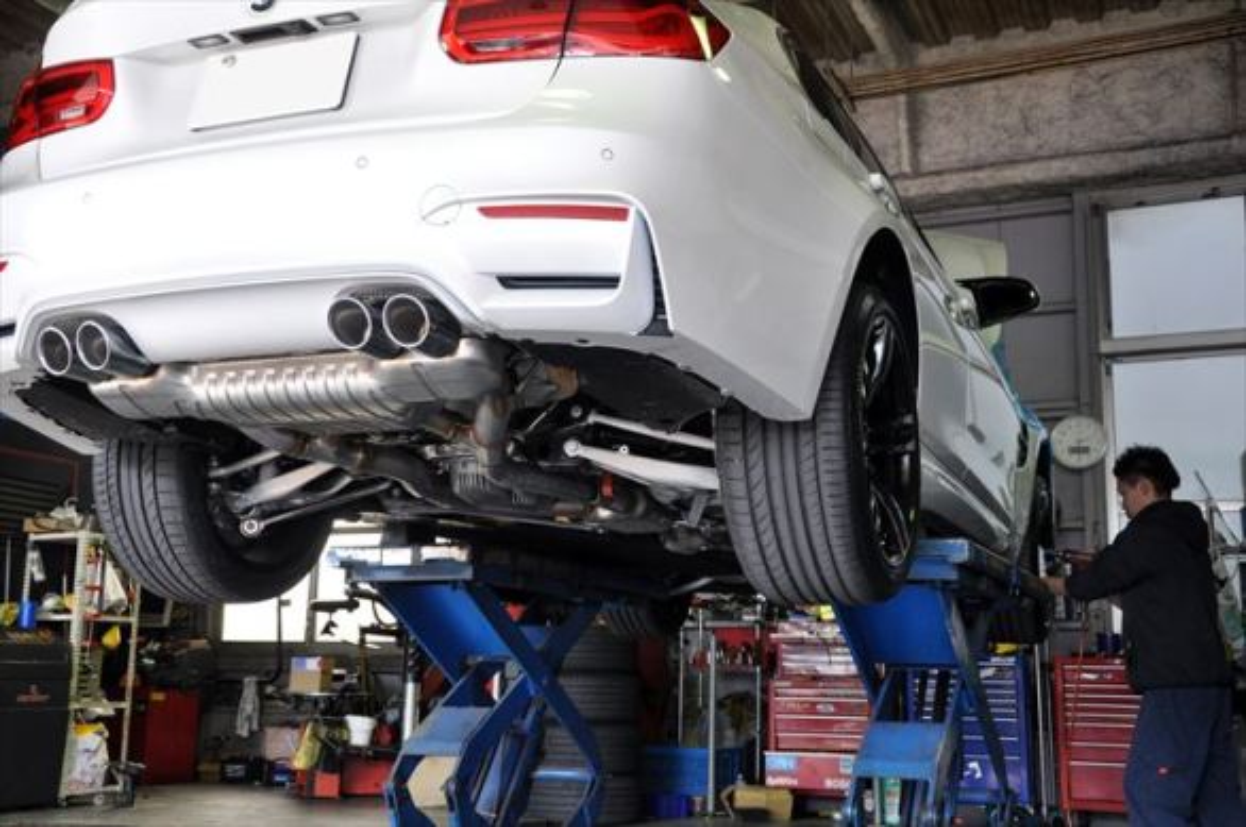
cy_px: 414
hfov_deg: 46.5
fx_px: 1452
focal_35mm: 42
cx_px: 623
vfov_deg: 31.8
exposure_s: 1/160
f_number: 5.6
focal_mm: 28
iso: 1000
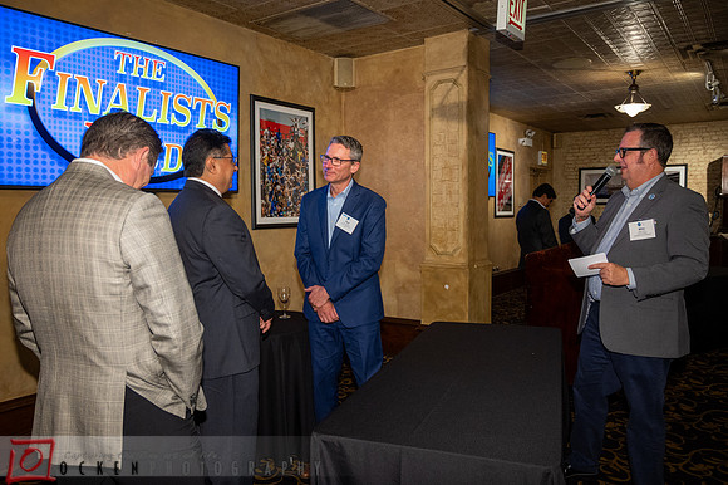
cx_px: 369
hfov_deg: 67.2
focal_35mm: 27
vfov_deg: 47.7
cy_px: 237
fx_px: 548
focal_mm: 24
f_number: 4
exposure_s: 1/100
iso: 2500
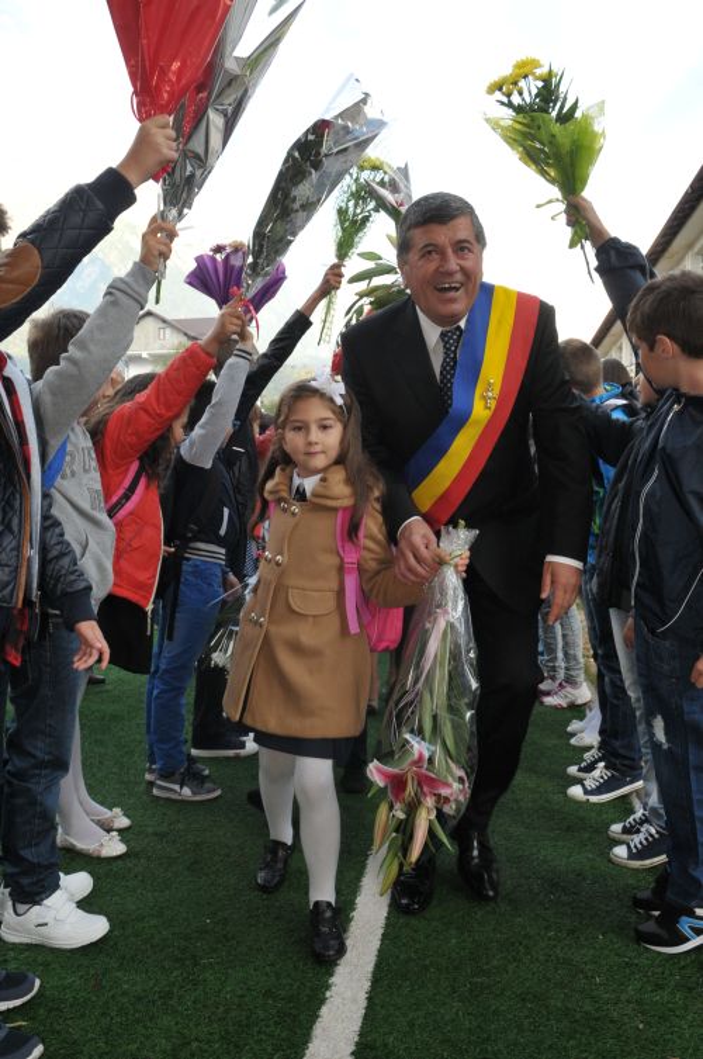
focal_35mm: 27
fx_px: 793
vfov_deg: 67.4
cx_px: 352
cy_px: 530
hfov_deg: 47.8
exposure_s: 1/180
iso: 560
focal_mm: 18
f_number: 6.7
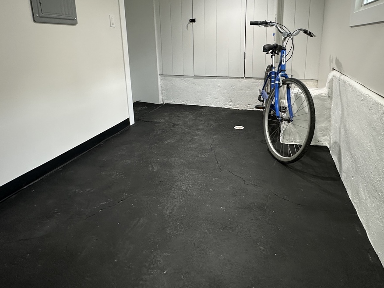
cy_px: 96
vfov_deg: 57.5
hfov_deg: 73.8
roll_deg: +0.1
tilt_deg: -12.1
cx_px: 208
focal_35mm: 23
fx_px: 255
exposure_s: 1/60
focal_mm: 2.22
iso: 160
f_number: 2.2
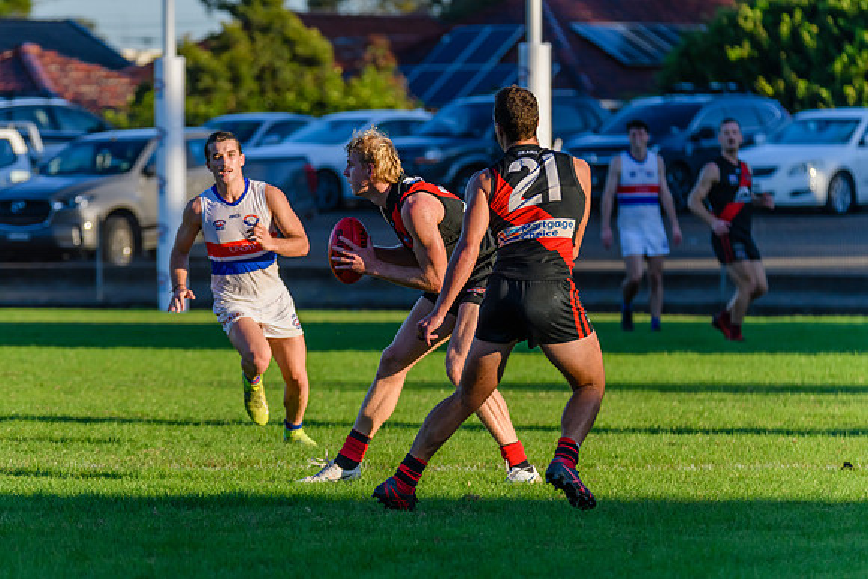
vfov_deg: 4.1
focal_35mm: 334
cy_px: 267
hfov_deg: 6.2
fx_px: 8056
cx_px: 357
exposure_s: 1/2000
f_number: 5.6
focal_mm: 280
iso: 1000
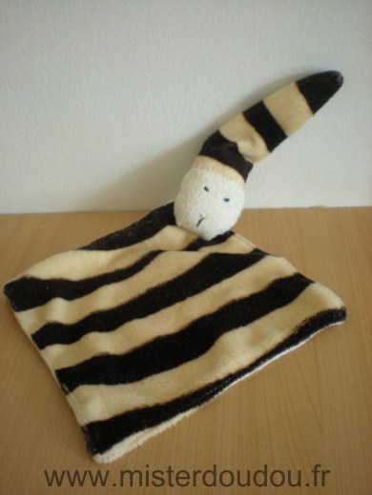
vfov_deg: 49.0
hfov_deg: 37.7
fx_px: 544
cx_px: 186
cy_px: 248
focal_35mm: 38
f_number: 3.1
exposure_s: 1/31.3
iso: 200
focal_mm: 6.3
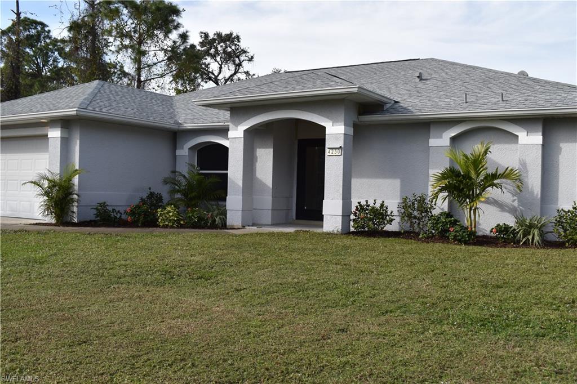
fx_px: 577
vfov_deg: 36.8
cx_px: 288
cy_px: 192
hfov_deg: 53.1
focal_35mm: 36
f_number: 8
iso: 125
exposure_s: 1/250
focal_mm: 24
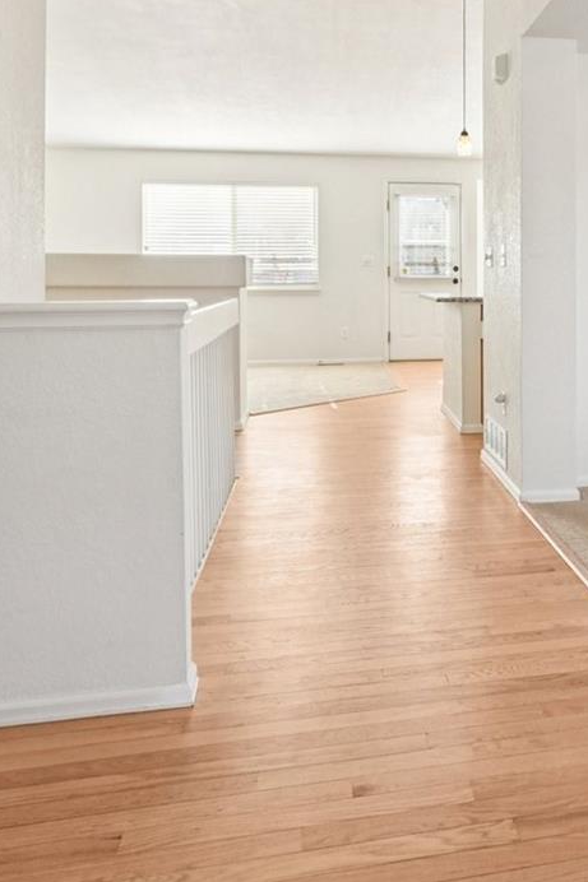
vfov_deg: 49.2
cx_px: 625
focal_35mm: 38
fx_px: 935
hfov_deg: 31.5
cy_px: 260
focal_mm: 11
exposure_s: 1/30
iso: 125
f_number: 8
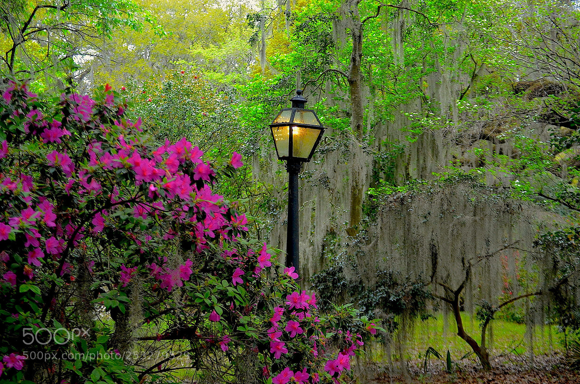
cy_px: 192
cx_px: 290
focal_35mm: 82
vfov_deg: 16.5
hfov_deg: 24.7
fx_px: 1326
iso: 400
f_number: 5.6
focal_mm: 55
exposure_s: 1/125
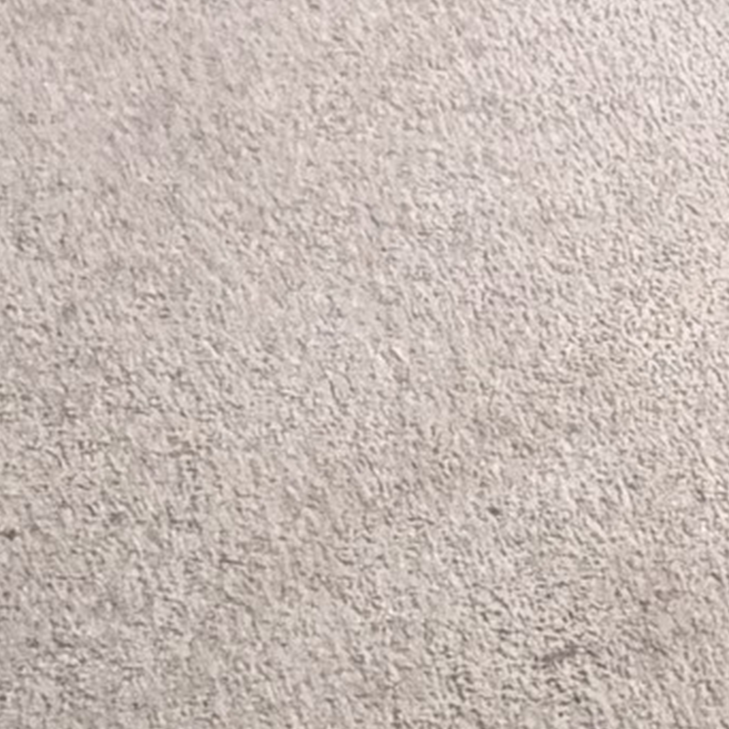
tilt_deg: -4.5
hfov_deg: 15.1
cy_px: -1305
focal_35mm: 111
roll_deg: -0.3
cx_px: 874
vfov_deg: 11.3
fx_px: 2645
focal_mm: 2.22
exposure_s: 1/99
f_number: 2.2
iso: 160
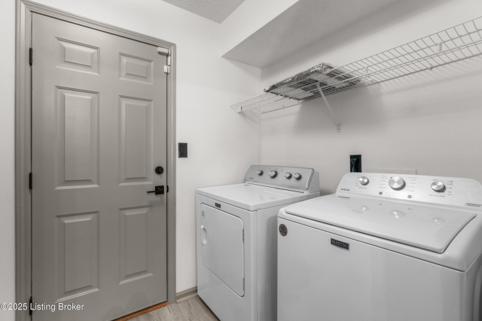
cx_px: 241
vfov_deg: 72.1
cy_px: 160
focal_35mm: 16
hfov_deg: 95.0
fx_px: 221
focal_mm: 11
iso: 400
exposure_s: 1
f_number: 8
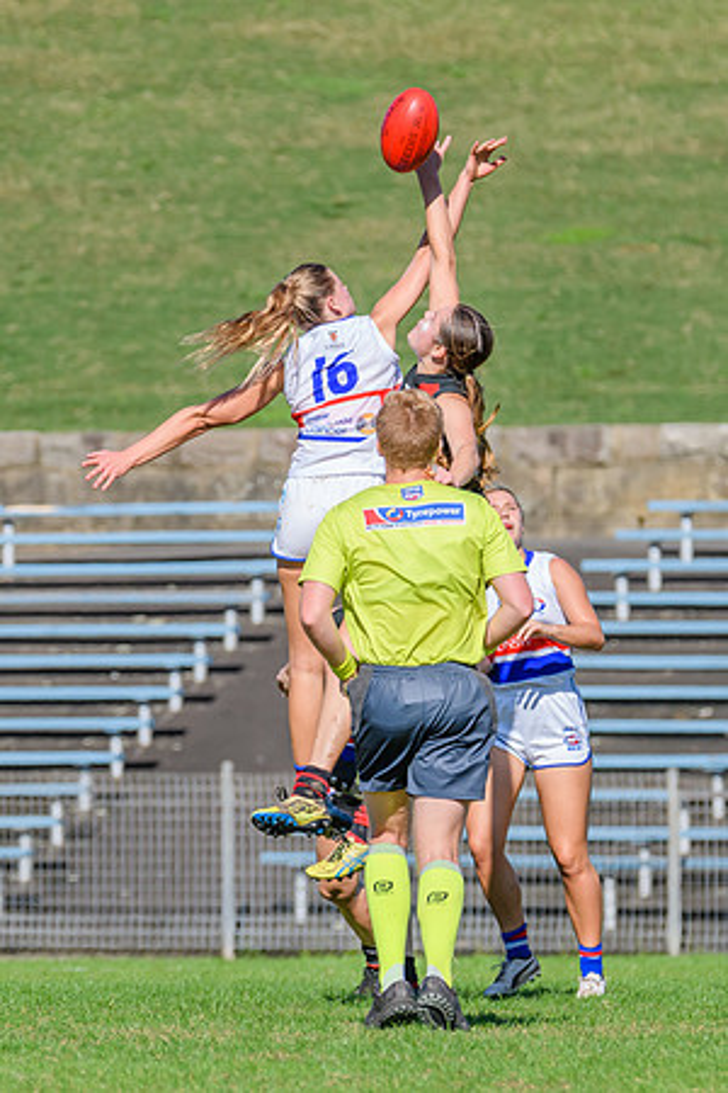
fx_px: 23895
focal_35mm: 788
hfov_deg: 1.7
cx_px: 383
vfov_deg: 2.6
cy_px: 564
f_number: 9
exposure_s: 1/1600
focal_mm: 400
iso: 640
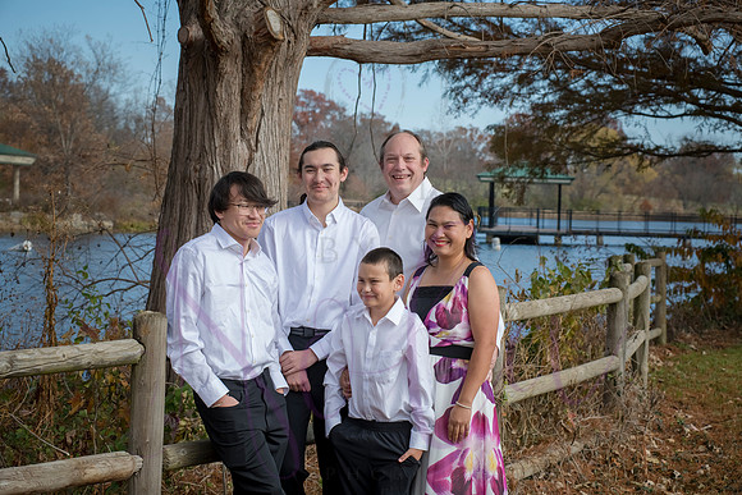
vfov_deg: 17.1
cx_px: 371
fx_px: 1649
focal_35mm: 80
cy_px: 248
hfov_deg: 25.4
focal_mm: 80
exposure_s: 1/640
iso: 400
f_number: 8
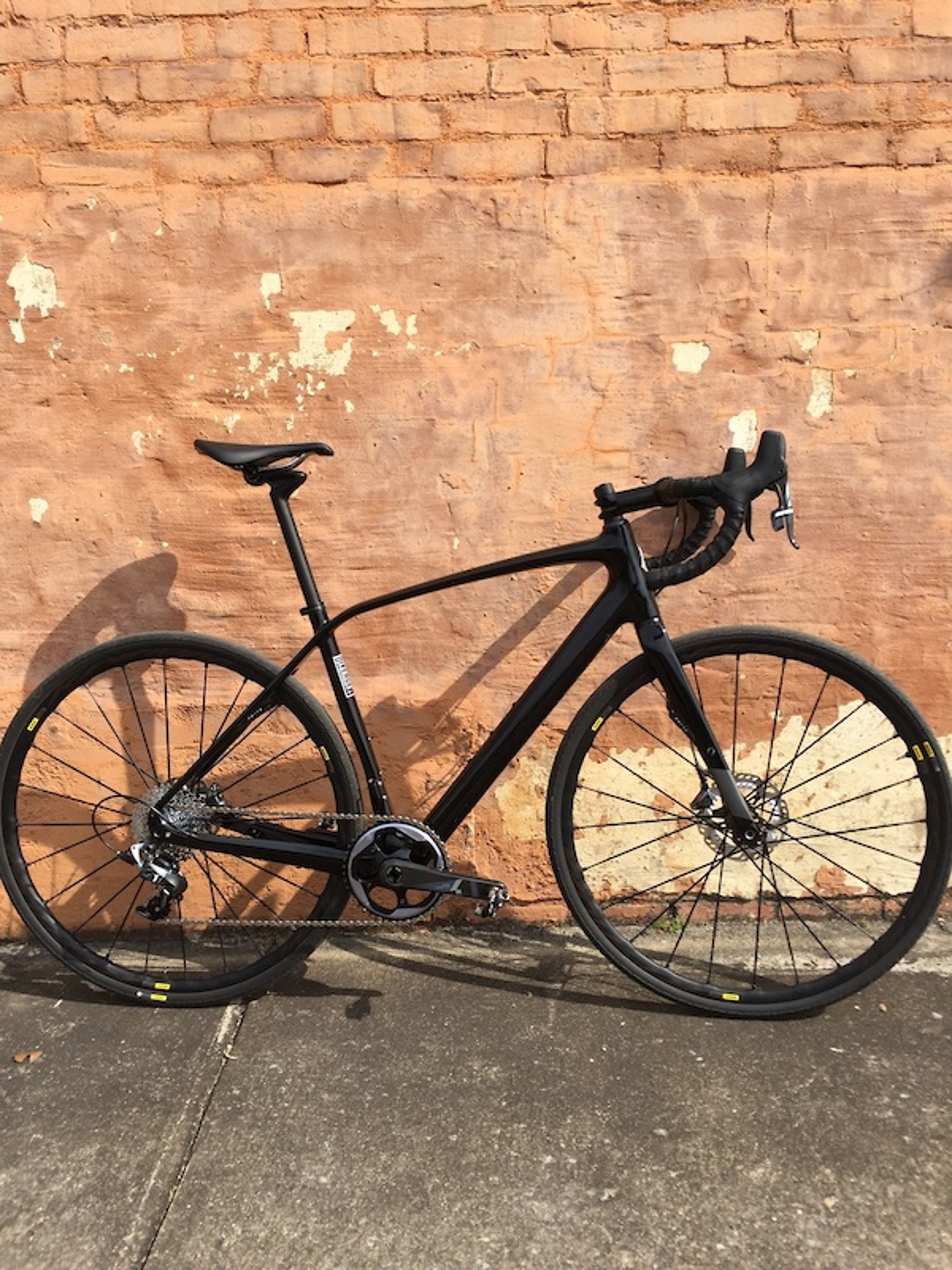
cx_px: 476
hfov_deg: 48.2
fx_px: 1063
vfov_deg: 61.7
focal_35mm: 29
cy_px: 635
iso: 32
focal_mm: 4.15
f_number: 2.2
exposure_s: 1/1582
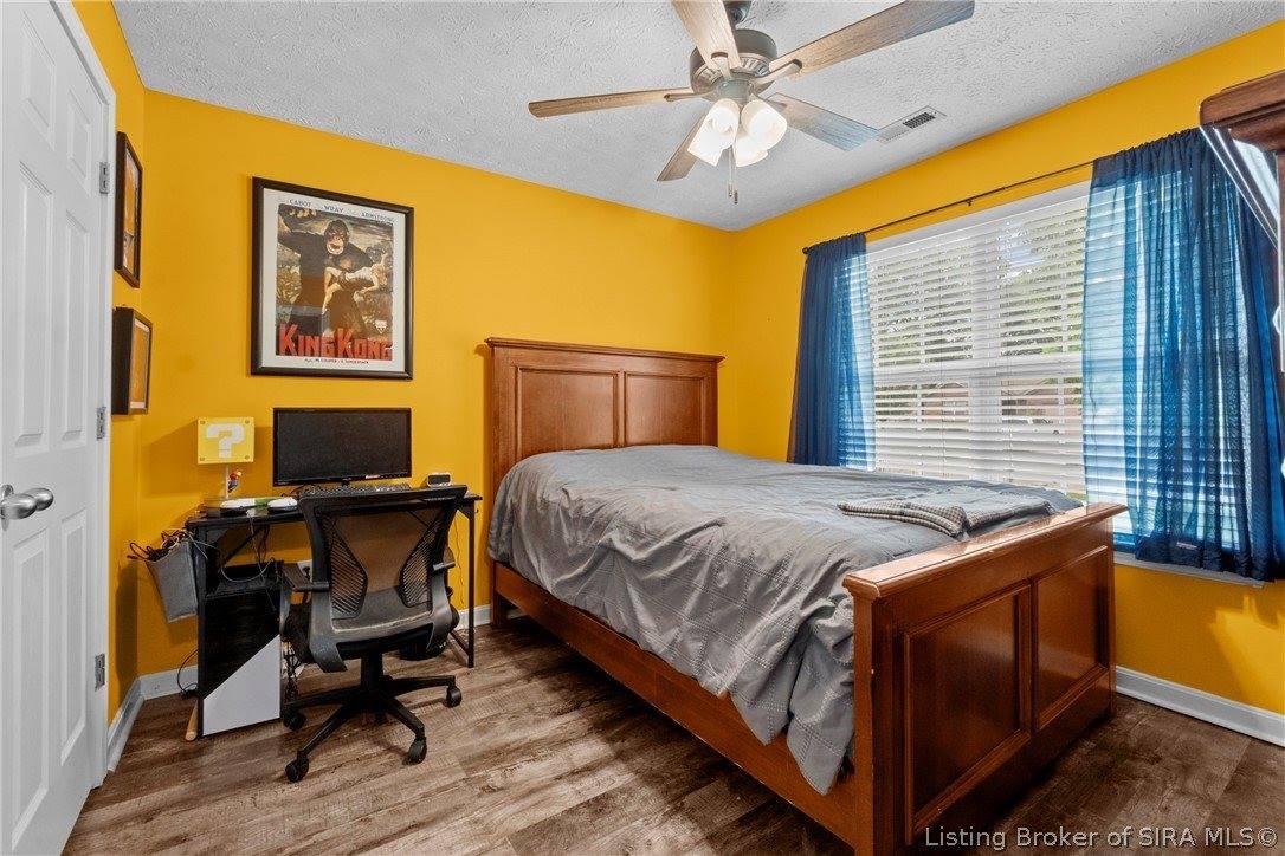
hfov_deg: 100.4
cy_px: 428
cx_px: 642
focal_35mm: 15
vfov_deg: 77.3
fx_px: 535
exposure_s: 1/1.67
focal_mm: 10
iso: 400
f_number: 11
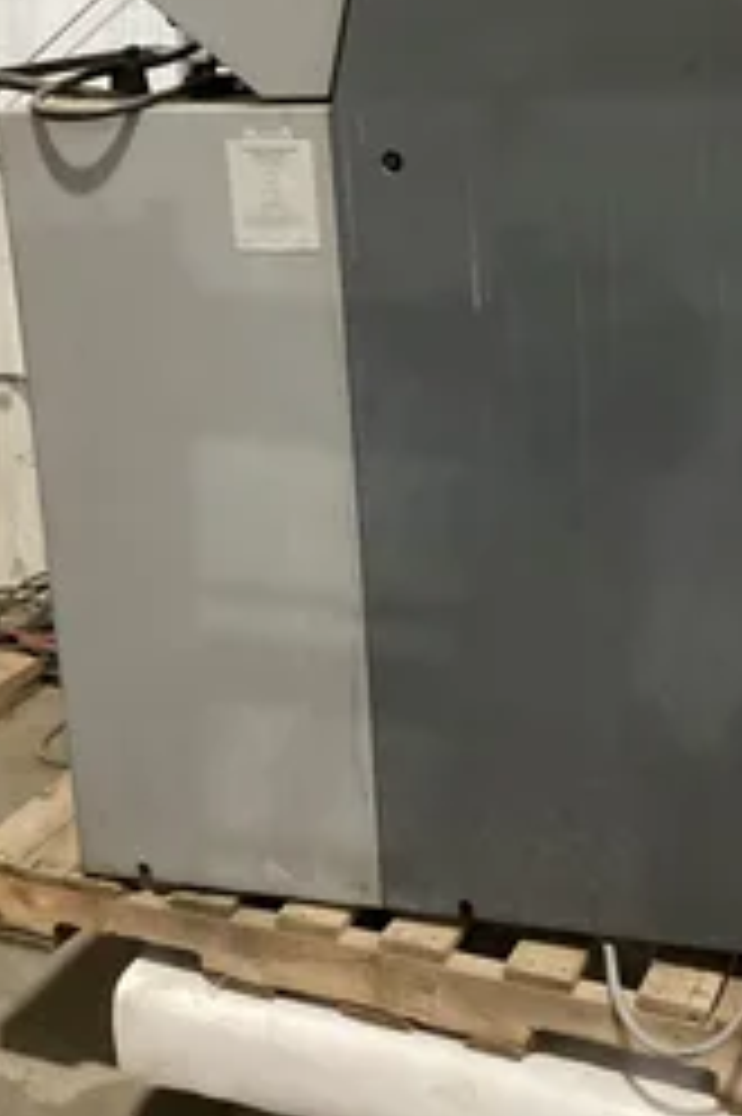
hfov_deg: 25.7
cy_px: 324
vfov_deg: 37.6
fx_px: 1610
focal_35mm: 52
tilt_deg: -11.7
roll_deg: +1.3
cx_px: 540
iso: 320
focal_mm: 3.3
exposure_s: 1/33
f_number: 2.4
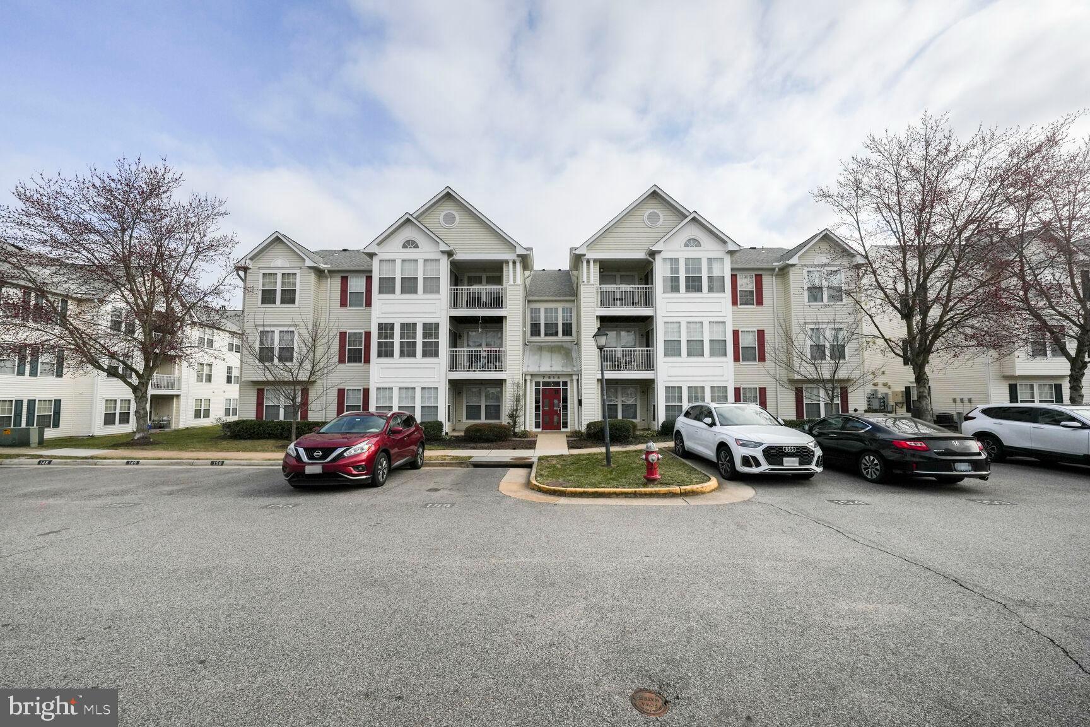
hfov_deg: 112.6
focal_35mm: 12
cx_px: 545
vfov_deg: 90.0
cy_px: 364
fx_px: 363
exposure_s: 1/8000
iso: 800
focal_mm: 12
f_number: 8
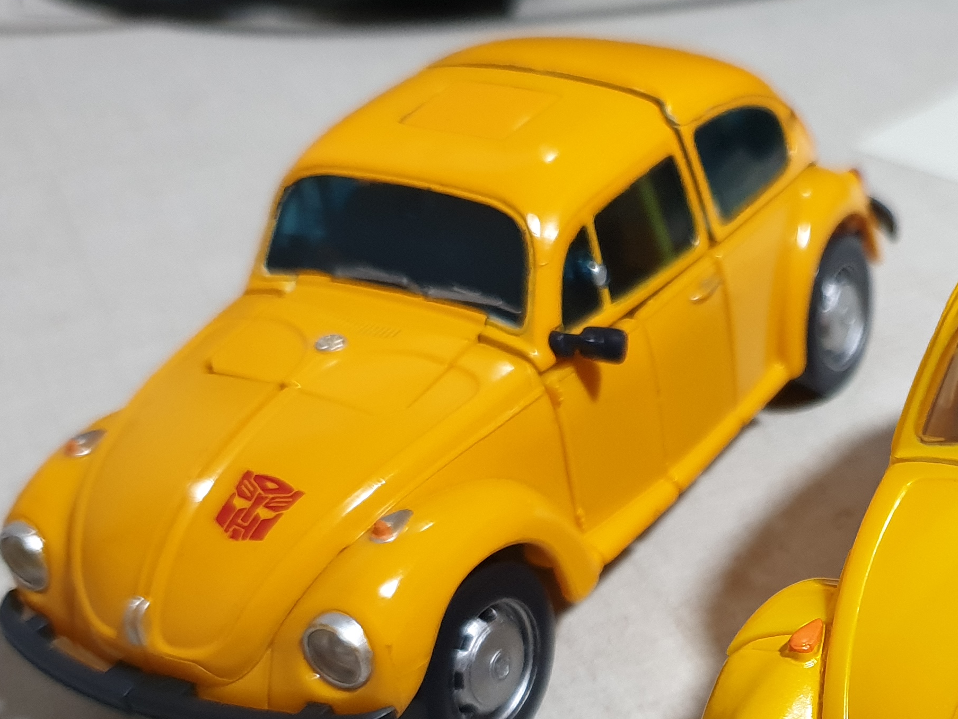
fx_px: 1605
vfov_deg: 24.6
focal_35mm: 58
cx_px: 805
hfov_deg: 32.1
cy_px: 625
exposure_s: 1/50
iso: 200
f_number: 1.5
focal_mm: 4.3
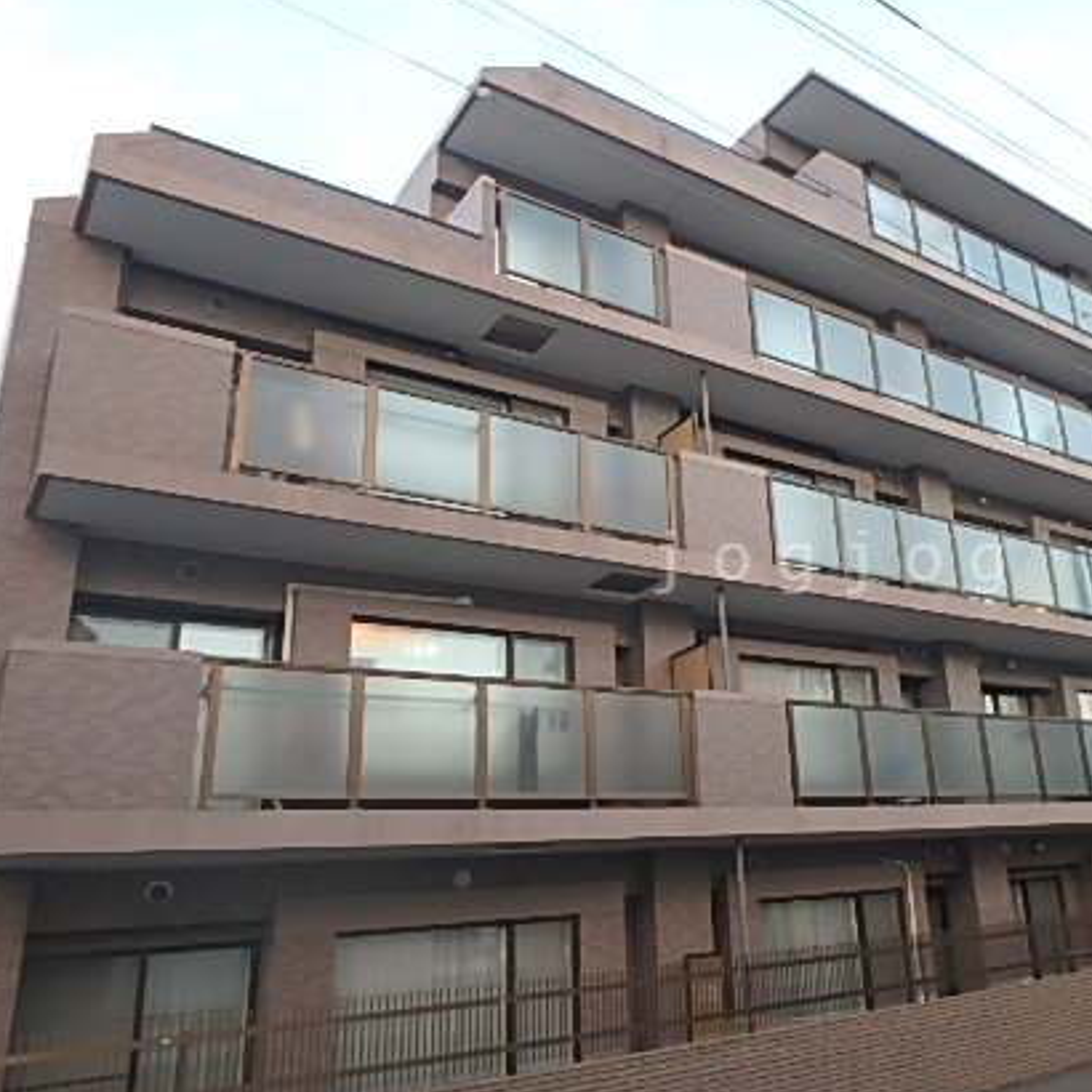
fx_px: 1035
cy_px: 562
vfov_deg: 55.6
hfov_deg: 52.8
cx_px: 836
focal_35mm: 29
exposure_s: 1/40
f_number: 3.5
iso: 200
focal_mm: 3.7
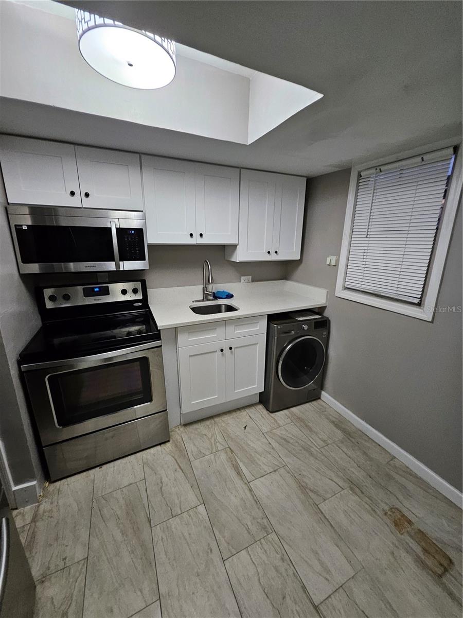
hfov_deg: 89.9
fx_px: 232
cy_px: 309
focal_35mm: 13
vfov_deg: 106.2
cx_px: 232
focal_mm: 1.74
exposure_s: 1/30
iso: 320
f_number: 2.2
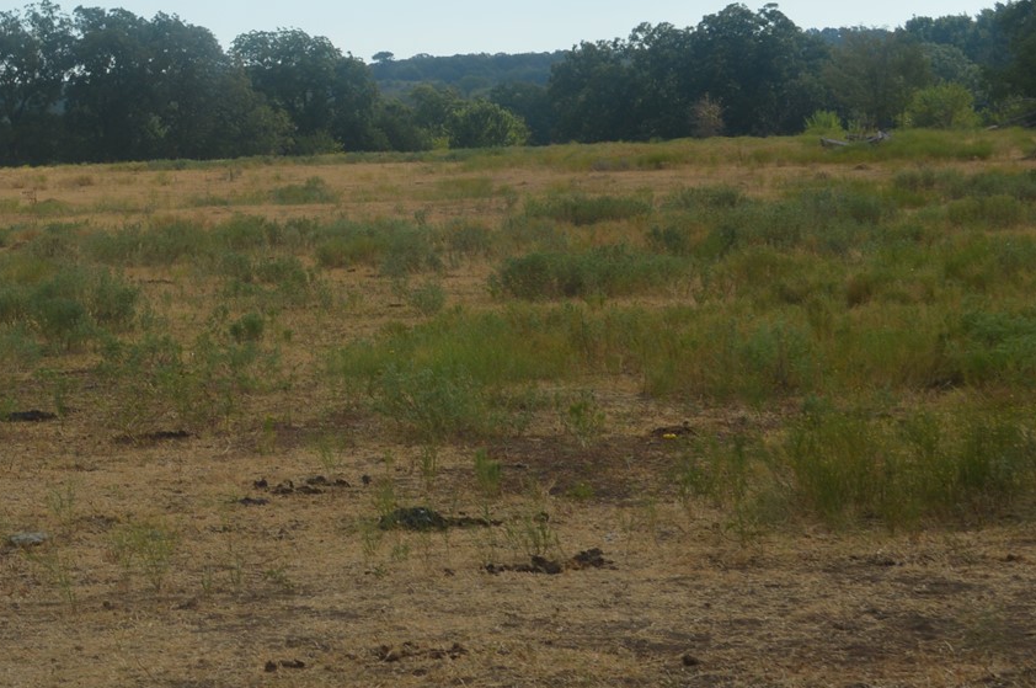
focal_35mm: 109
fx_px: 3133
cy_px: 301
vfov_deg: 12.5
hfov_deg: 18.3
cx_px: -6
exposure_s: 1/250
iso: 100
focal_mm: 30
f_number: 8
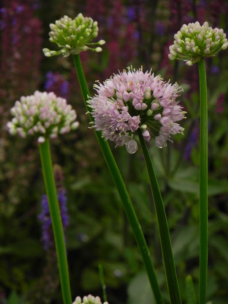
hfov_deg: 3.1
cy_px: 152
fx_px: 4224
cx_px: 114
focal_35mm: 481
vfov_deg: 4.1
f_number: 5
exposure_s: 1/80
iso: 160
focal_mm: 85.6
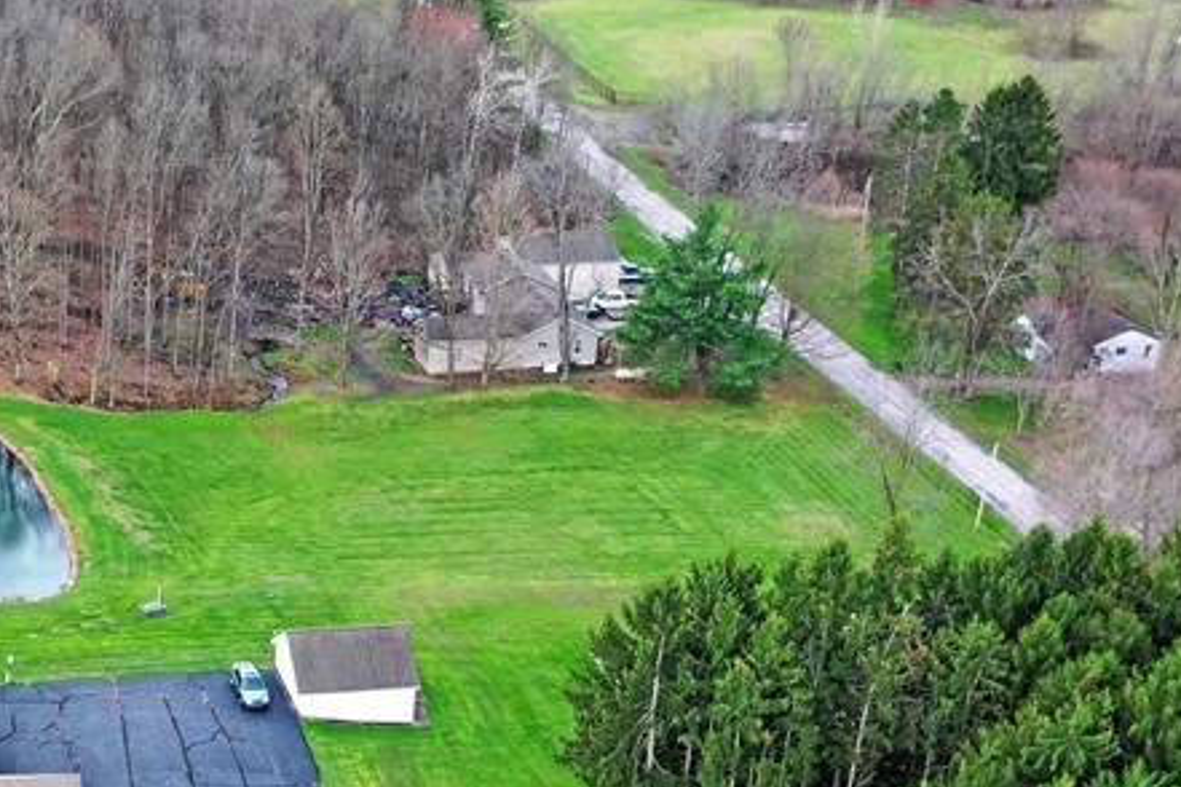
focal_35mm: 69
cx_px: 35
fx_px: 2263
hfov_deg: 27.7
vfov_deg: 19.3
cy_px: 731
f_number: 3.5
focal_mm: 10.26
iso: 100
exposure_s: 1/60
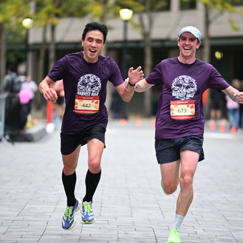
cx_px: 122
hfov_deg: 7.0
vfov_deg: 7.0
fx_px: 1986
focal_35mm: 250
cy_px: 130
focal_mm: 195
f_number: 2.8
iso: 1250
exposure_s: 1/1250
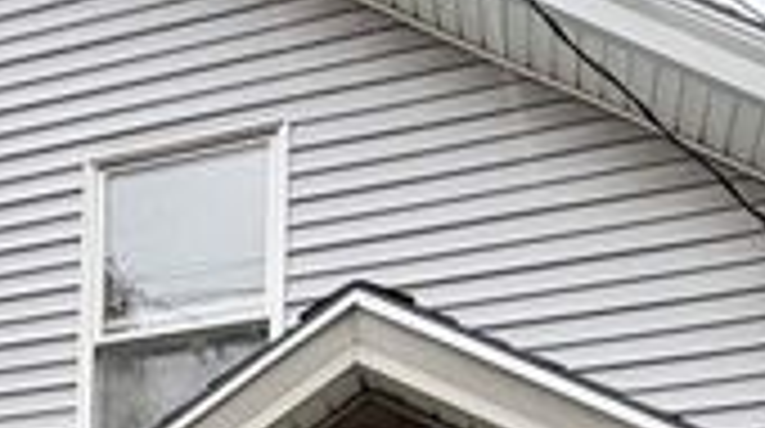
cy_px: 1034
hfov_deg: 34.1
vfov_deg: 13.9
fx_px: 1215
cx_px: 180
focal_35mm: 60
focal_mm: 2.22
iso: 50
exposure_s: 1/121
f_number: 2.2
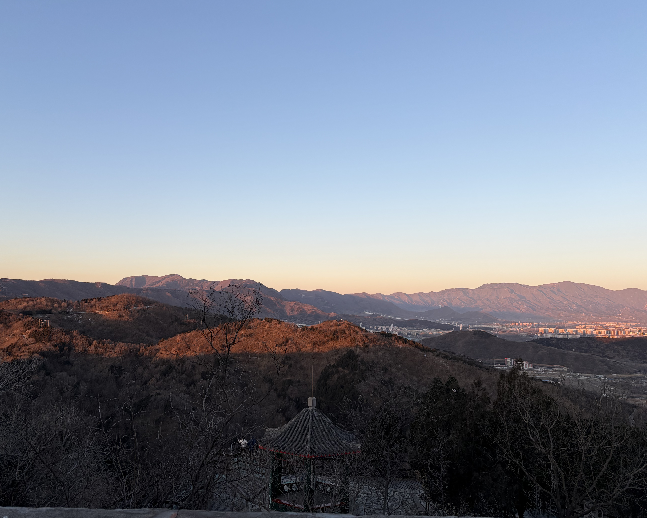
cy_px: 261
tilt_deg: +4.2
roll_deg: -1.7
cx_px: 295
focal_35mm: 28
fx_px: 536
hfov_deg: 62.1
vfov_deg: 51.5
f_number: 1.6
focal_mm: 5.96
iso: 50
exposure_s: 1/635
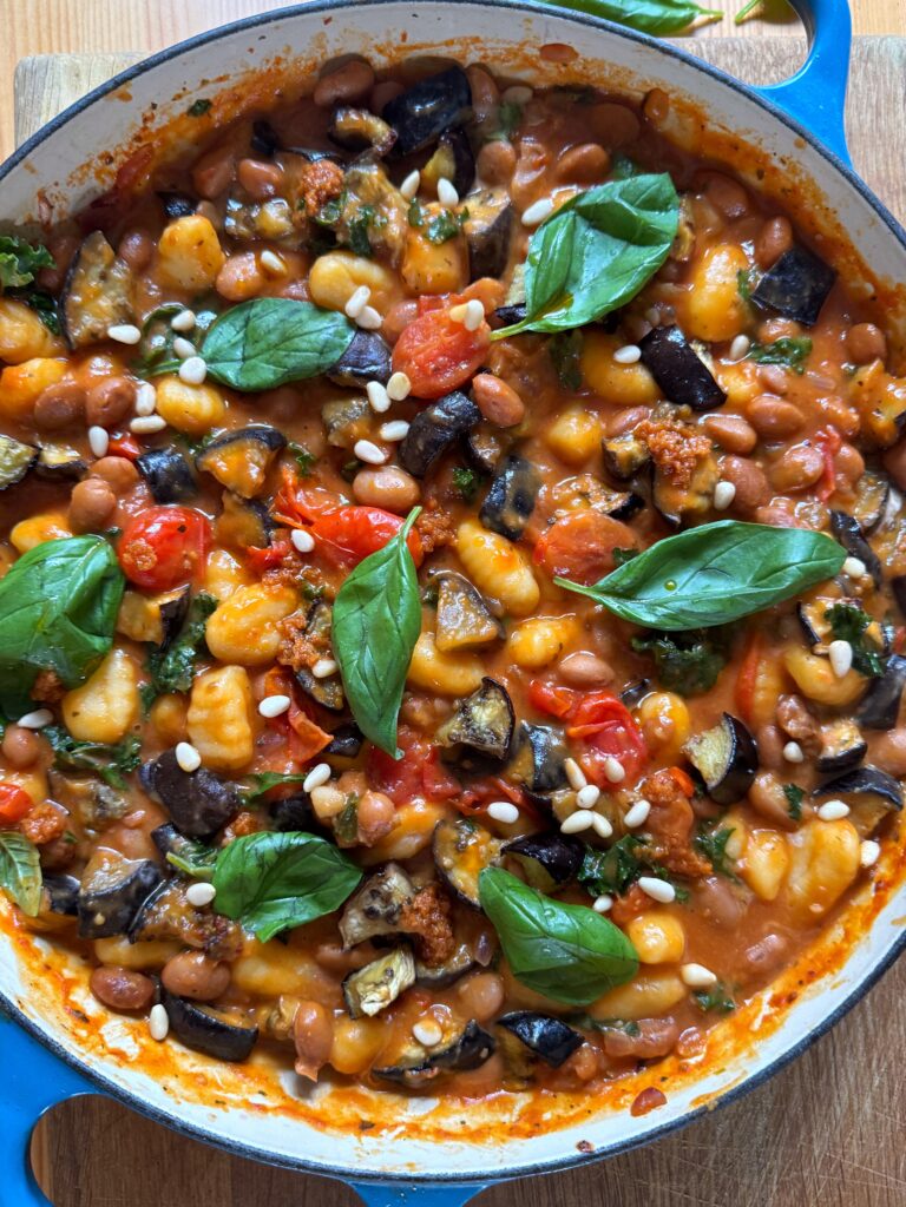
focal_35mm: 24
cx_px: 453
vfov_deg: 71.6
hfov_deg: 56.8
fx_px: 838
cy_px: 604
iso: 320
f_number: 1.78
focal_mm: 6.76
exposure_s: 1/60
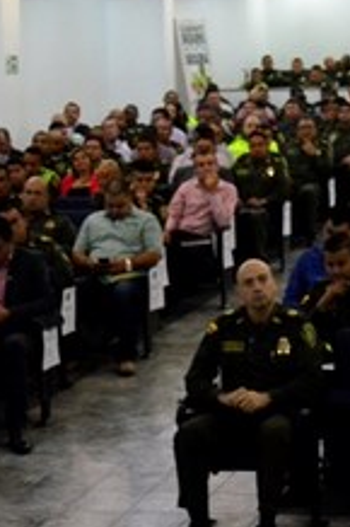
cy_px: 82
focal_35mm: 112
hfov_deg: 11.9
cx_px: 459
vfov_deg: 18.1
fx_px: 1636
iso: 4000
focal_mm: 24
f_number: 3.8
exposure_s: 1/60
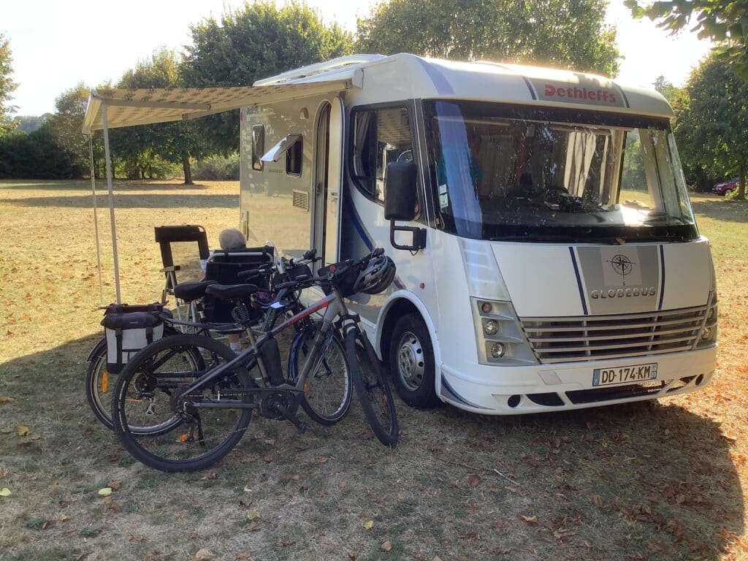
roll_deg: -1.6
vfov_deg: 45.4
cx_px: 374
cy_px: 280
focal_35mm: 31
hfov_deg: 58.4
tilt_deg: -8.1
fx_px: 670
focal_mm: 3.3
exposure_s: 1/145
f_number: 2.4
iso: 25
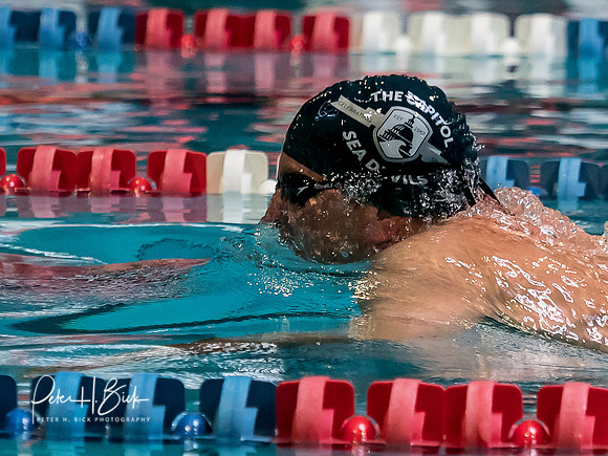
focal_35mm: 556
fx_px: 9771
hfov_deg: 3.6
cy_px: 259
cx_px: 332
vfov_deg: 2.7
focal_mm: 97
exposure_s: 1/1000
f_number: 2.8
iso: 1600
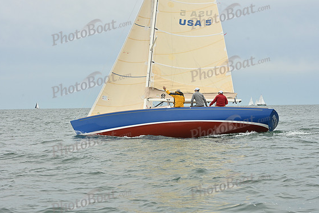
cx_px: 161
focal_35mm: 95
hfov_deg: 21.5
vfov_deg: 14.4
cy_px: 105
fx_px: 842
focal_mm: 92
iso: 320
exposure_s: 1/1000
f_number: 10
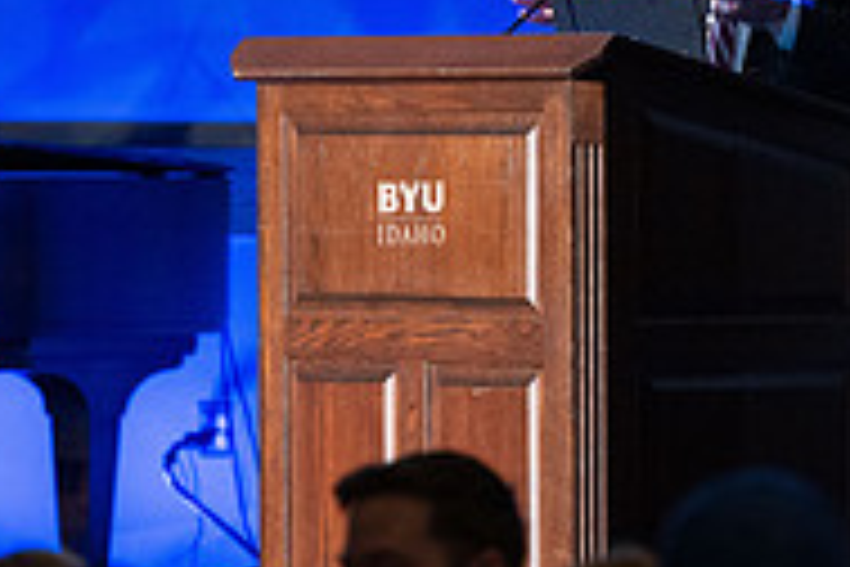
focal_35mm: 491
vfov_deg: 2.8
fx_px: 11592
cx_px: 337
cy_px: 380
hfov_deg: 4.2
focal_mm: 160
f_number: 3.5
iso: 2500
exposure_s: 1/160
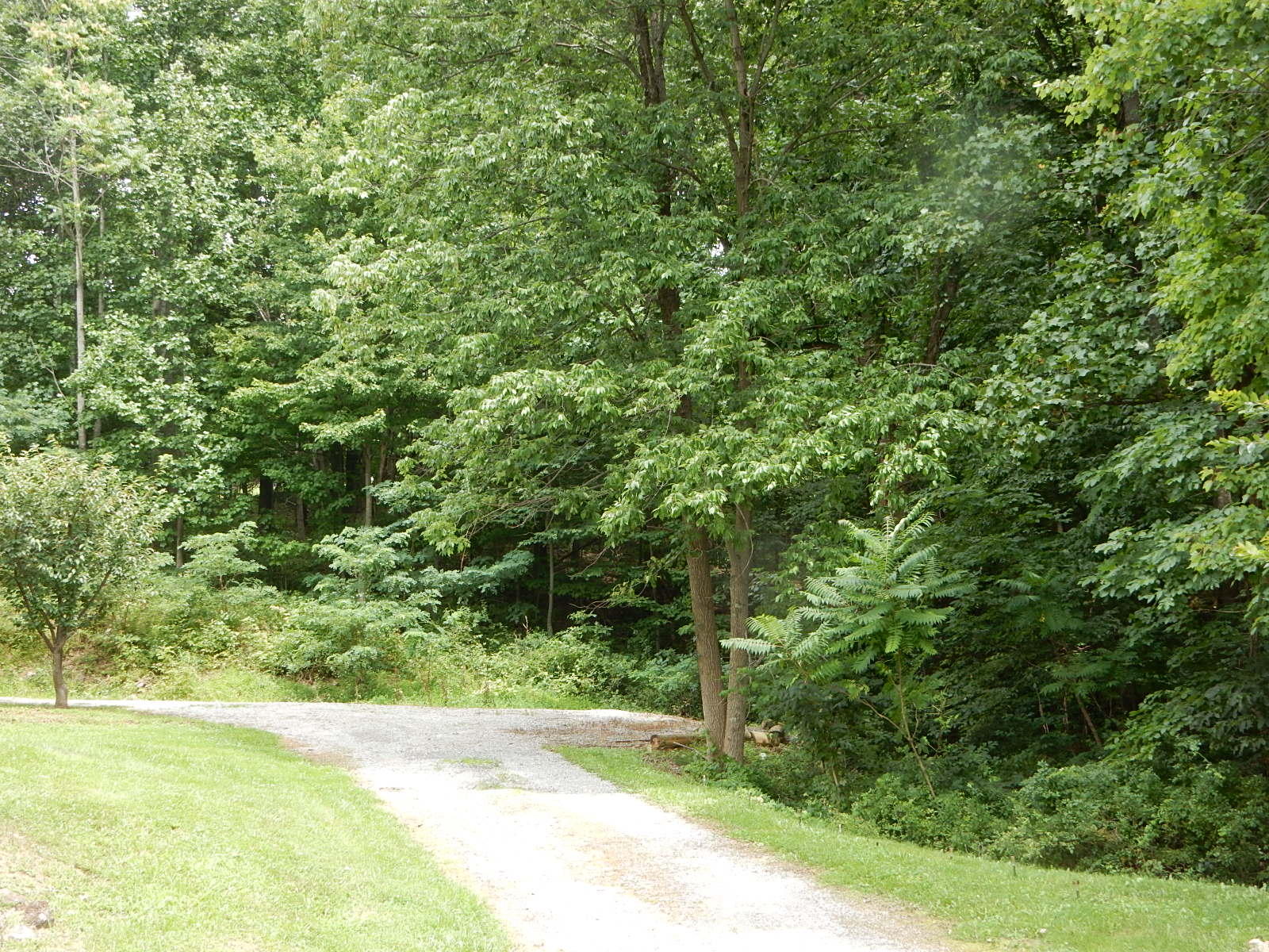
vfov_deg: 33.6
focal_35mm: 43
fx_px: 1576
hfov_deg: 43.9
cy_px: 476
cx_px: 634
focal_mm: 7.6
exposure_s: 1/100
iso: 125
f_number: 4.2
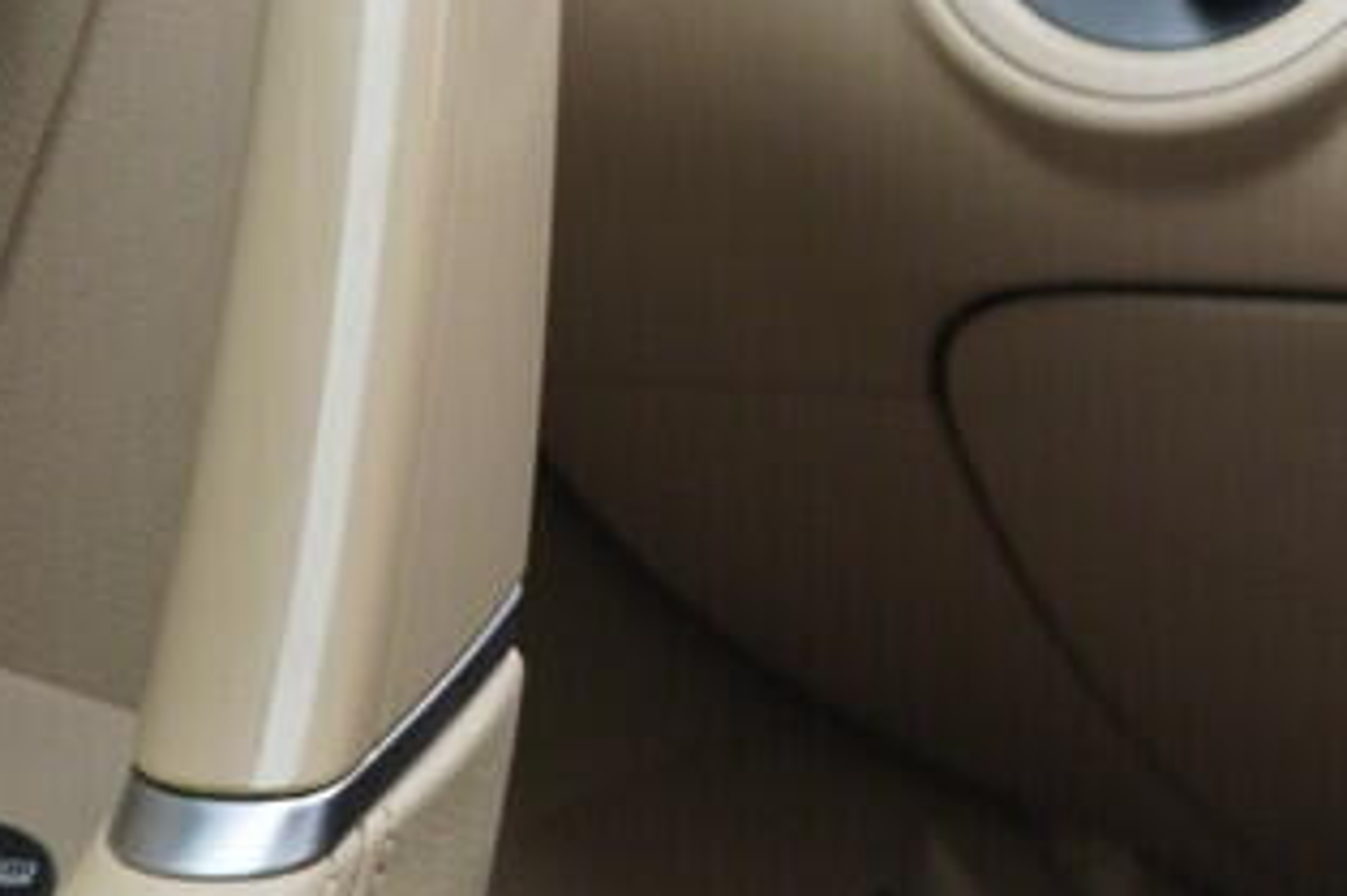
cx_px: 2926
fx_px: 6170
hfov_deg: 11.0
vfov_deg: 8.2
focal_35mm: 165
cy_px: -223
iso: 200
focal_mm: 24
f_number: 2.8
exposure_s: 1/40
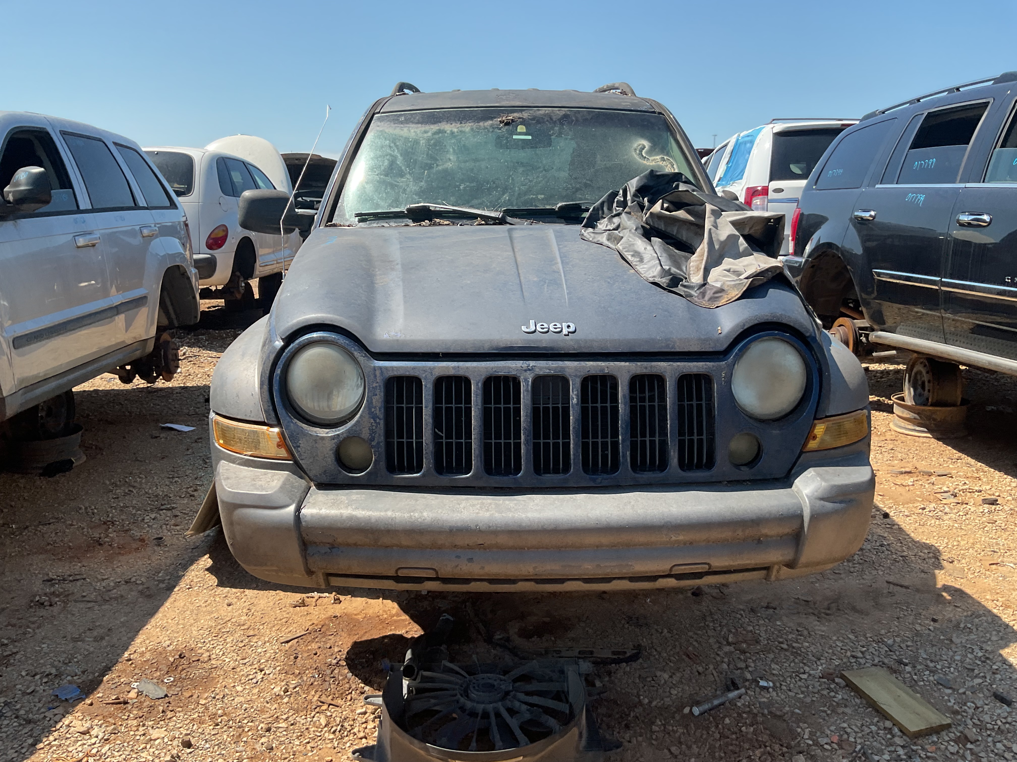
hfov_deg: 61.7
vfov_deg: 48.2
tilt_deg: -12.1
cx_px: 508
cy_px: 381
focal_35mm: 29
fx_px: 852
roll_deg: +0.8
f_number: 1.8
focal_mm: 3
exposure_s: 1/1076
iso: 16
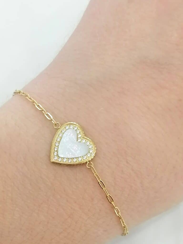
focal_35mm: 72
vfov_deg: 27.0
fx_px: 508
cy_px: 122
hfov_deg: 20.4
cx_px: 92
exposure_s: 1/50
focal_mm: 4.75
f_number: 1.8
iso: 200
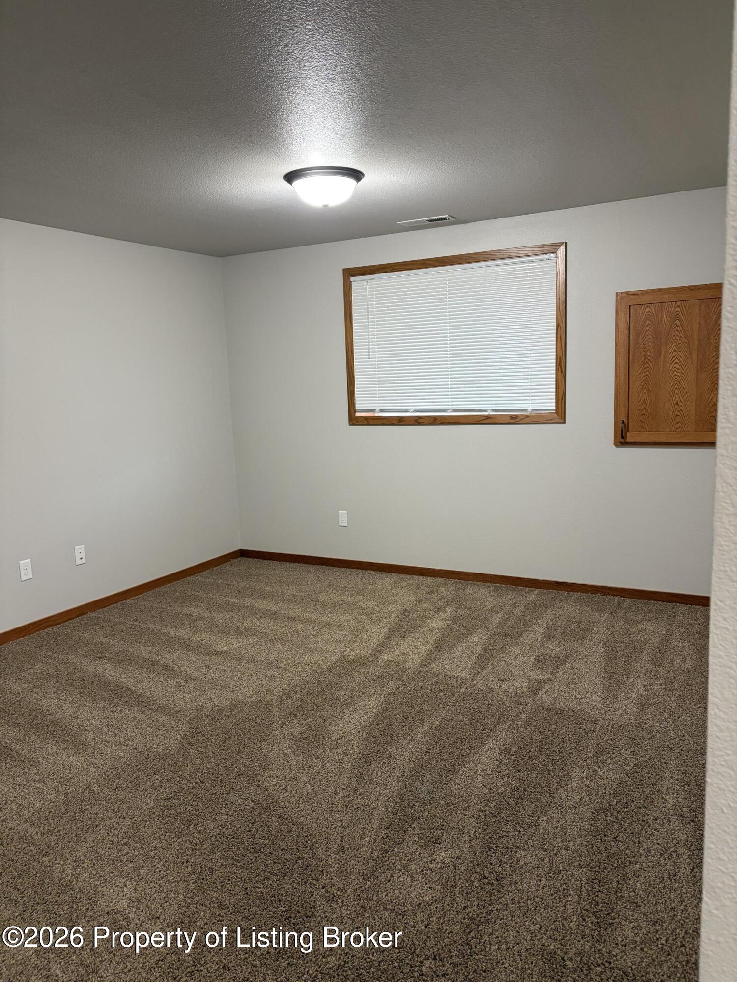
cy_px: 491
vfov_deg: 67.3
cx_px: 368
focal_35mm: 26
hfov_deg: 53.1
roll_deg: +2.7
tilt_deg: -9.7
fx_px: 738
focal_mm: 5.96
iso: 160
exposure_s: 1/60
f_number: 1.6
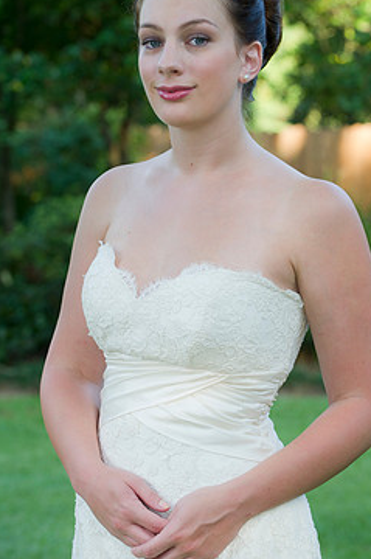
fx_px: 2248
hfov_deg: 9.4
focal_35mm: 145
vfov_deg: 14.2
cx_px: 217
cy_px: 239
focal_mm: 116
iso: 400
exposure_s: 1/80
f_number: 5.6
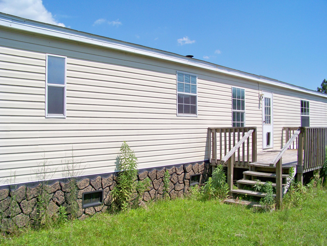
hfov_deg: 55.4
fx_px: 312
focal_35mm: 33
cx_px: 164
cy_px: 123
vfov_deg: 42.9
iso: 64
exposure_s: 1/800
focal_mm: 5.85
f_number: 4
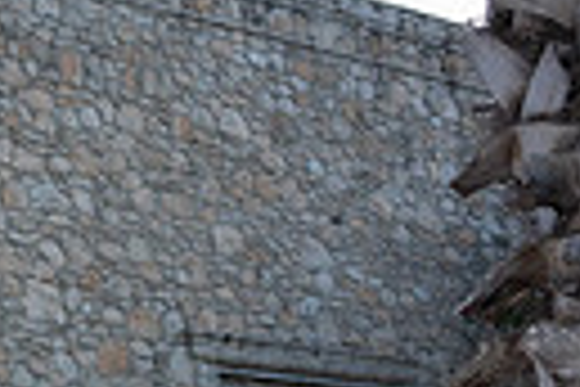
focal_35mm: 90
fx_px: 1450
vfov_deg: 14.3
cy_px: 556
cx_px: -441
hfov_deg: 18.2
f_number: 2.8
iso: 125
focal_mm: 20
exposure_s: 1/800
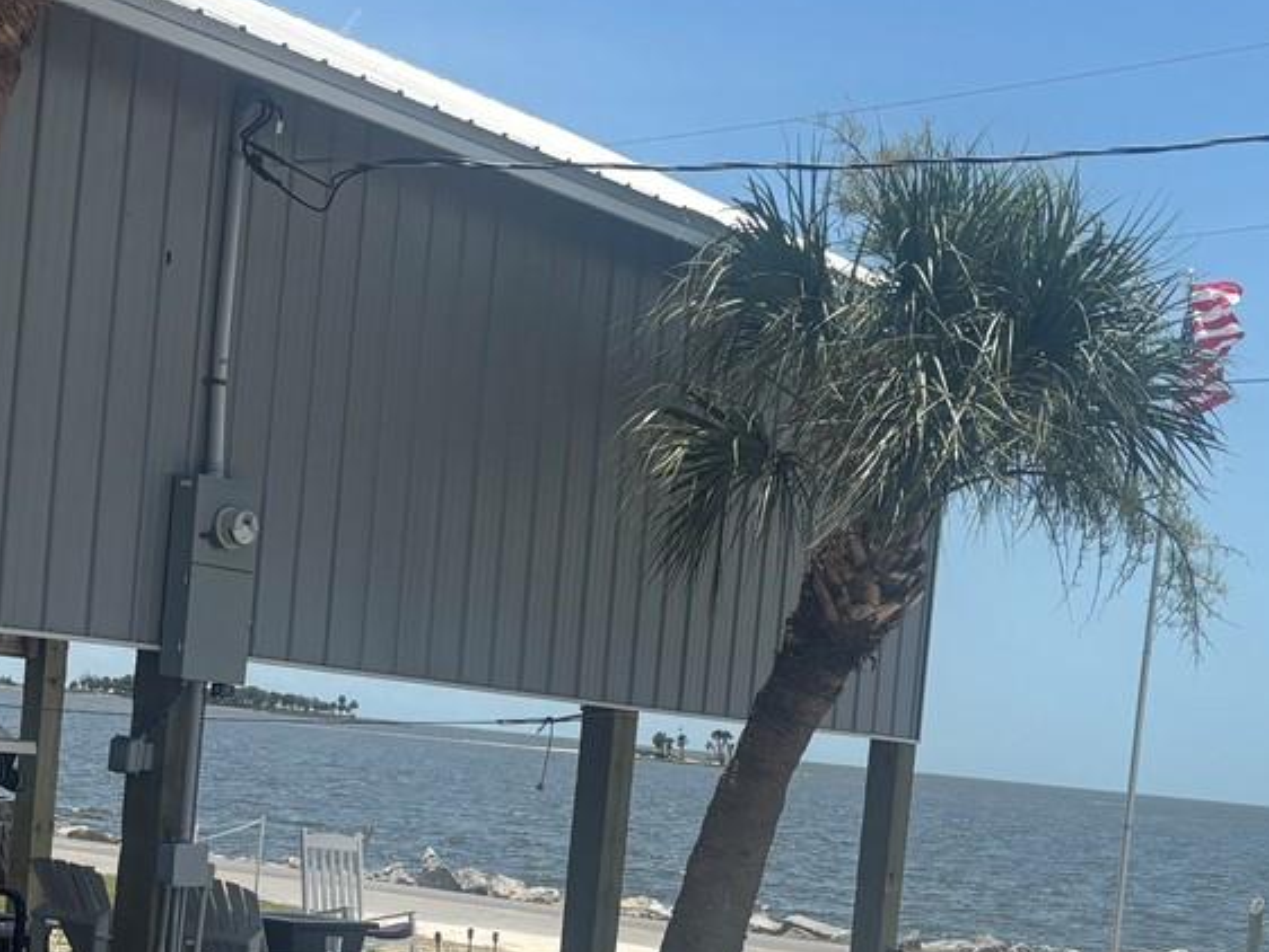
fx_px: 2714
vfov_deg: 19.6
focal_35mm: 74
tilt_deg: -2.6
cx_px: 939
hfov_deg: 26.0
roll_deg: -5.3
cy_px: 855
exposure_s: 1/5348
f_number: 1.6
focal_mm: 5.96
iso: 50
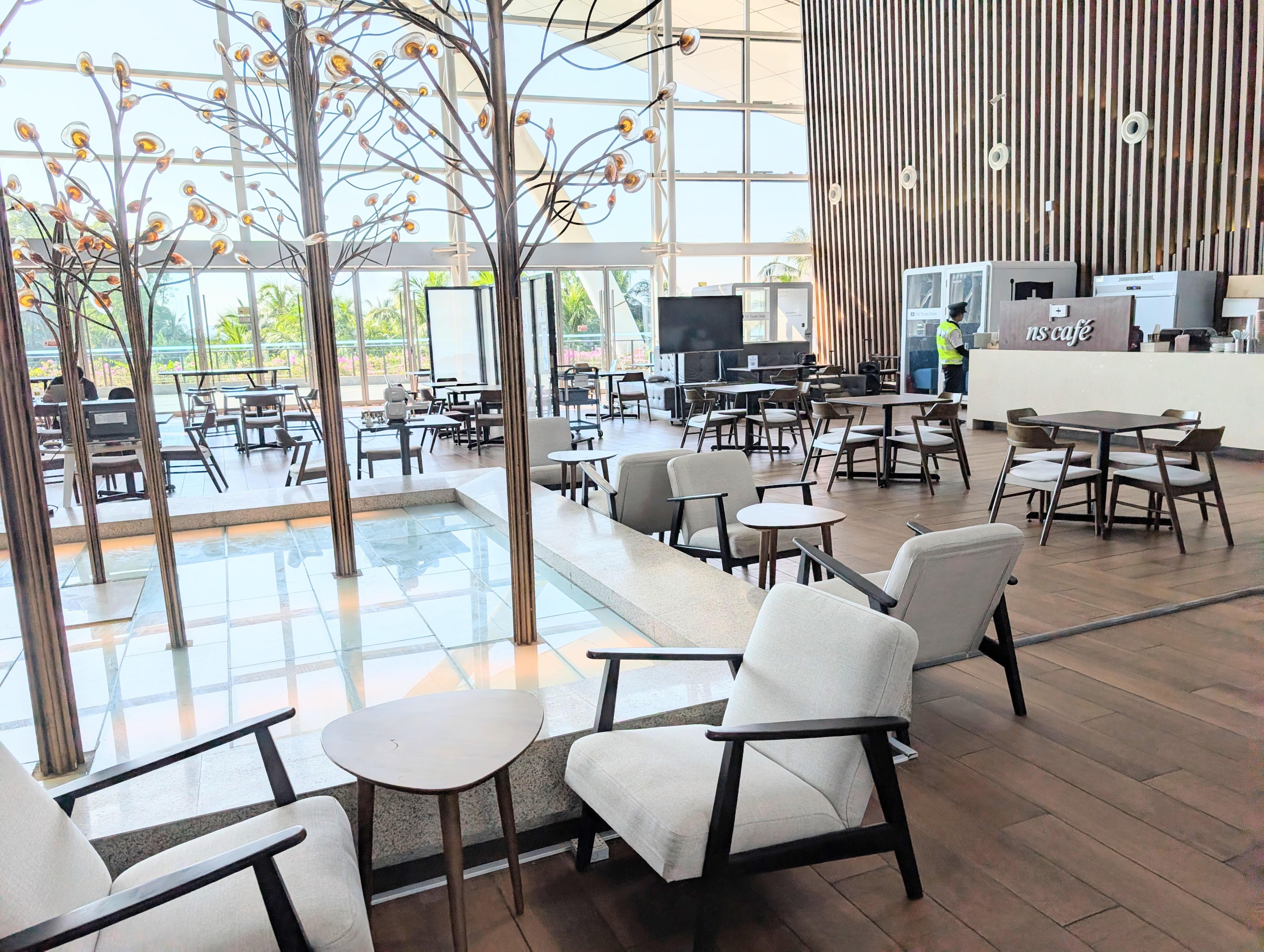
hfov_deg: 71.5
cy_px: 476
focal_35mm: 24
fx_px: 878
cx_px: 632
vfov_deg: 56.9
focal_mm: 6.9
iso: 22
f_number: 1.68
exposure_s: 1/515
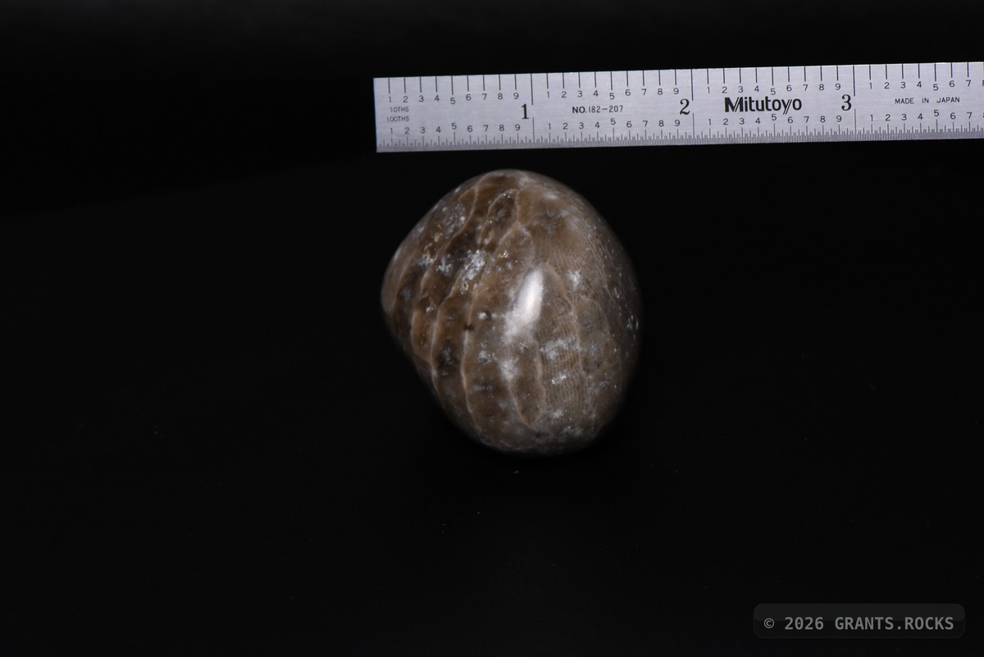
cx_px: 492
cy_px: 328
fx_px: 2871
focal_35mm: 105
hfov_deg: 19.4
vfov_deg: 13.1
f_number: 14
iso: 5000
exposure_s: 1/60
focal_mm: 105
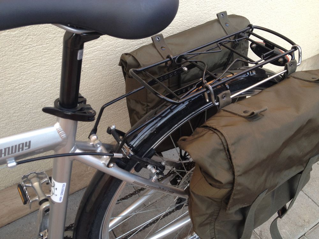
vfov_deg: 40.7
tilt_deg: -46.9
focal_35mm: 35
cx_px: 160
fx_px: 323
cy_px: 120
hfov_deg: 52.6
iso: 50
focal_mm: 4.28
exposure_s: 1/40
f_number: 2.4
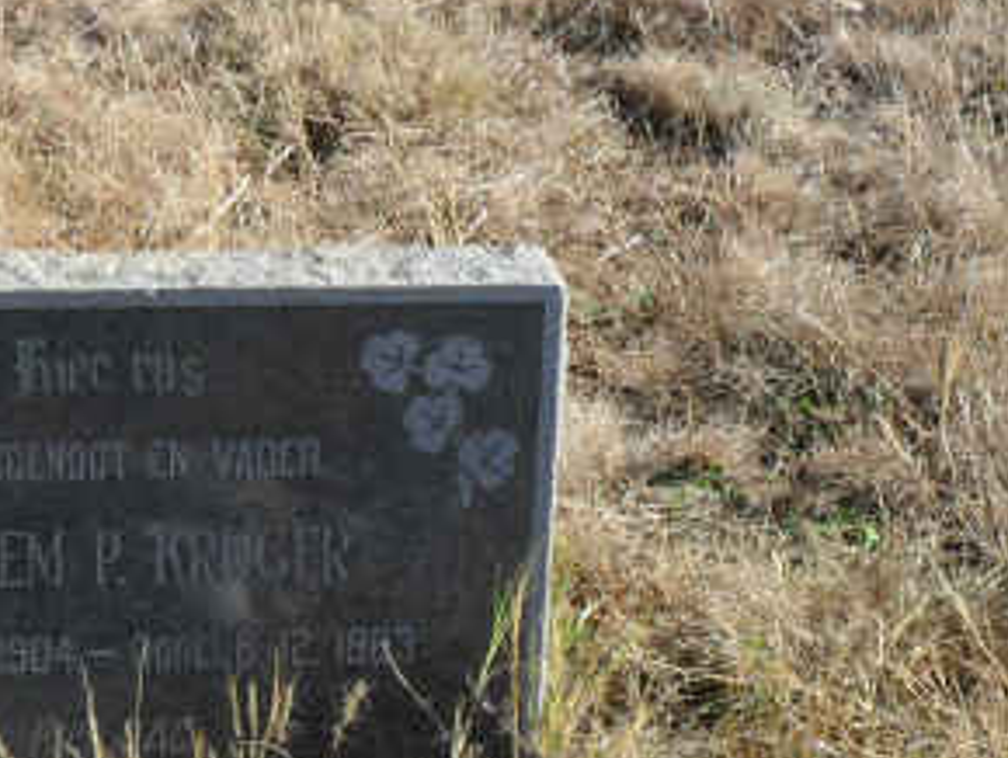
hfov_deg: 17.7
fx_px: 3206
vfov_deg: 13.4
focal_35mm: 110
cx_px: 191
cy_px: 614
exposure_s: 1/250
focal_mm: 9.3
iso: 100
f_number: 5
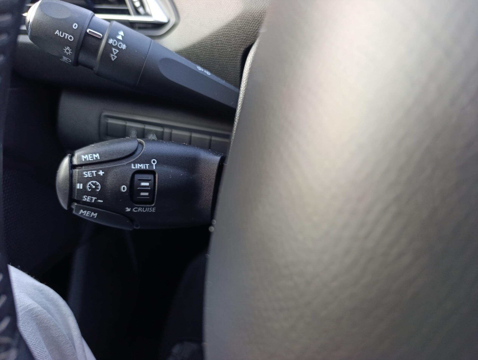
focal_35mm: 23
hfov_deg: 73.8
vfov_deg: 59.0
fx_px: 318
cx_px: 239
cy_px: 180
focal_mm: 6.14
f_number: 1.6
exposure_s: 1/100
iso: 640
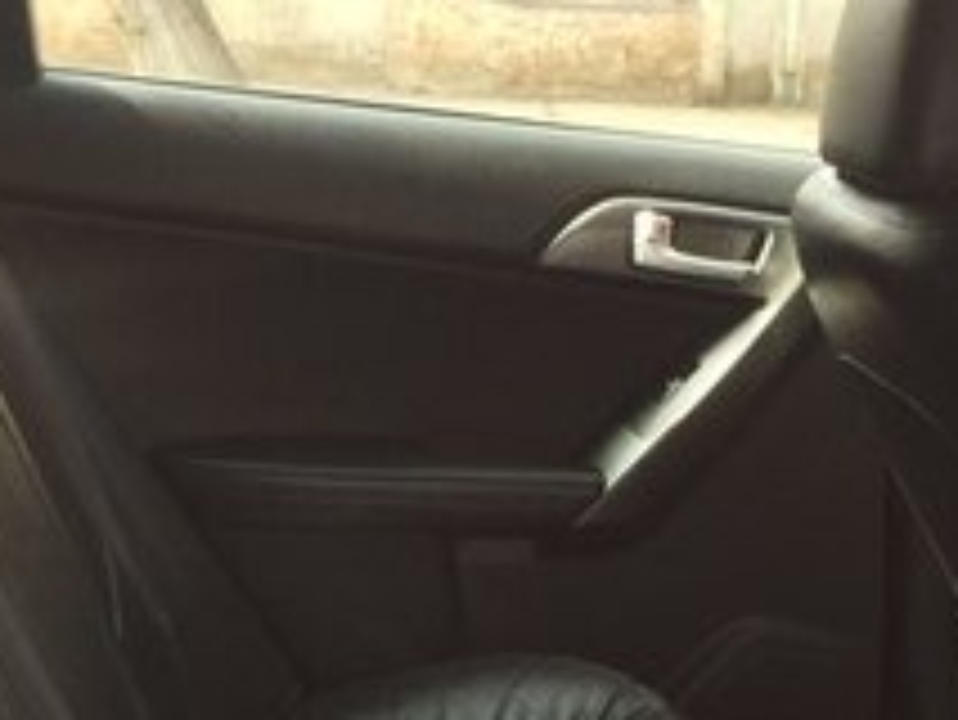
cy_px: 898
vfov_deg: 15.7
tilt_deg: -23.4
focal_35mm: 90
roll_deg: -2.3
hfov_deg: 21.7
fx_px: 2492
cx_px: 594
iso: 64
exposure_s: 1/100
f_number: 2.2
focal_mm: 4.15
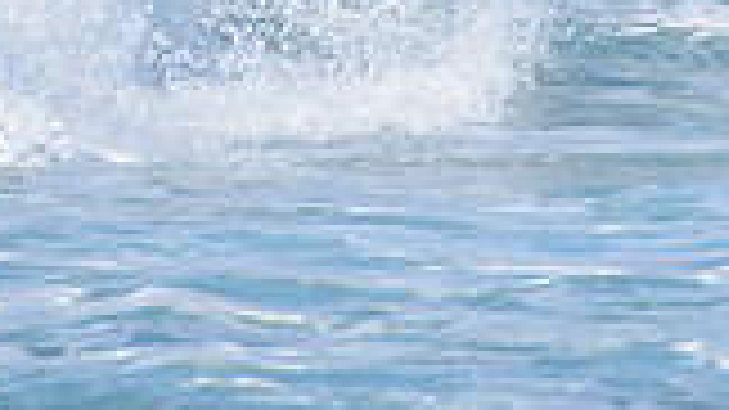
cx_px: 306
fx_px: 36271
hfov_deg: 1.2
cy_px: -228
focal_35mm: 1877
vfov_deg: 0.6
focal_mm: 500
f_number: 5.6
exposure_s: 1/2000
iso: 160
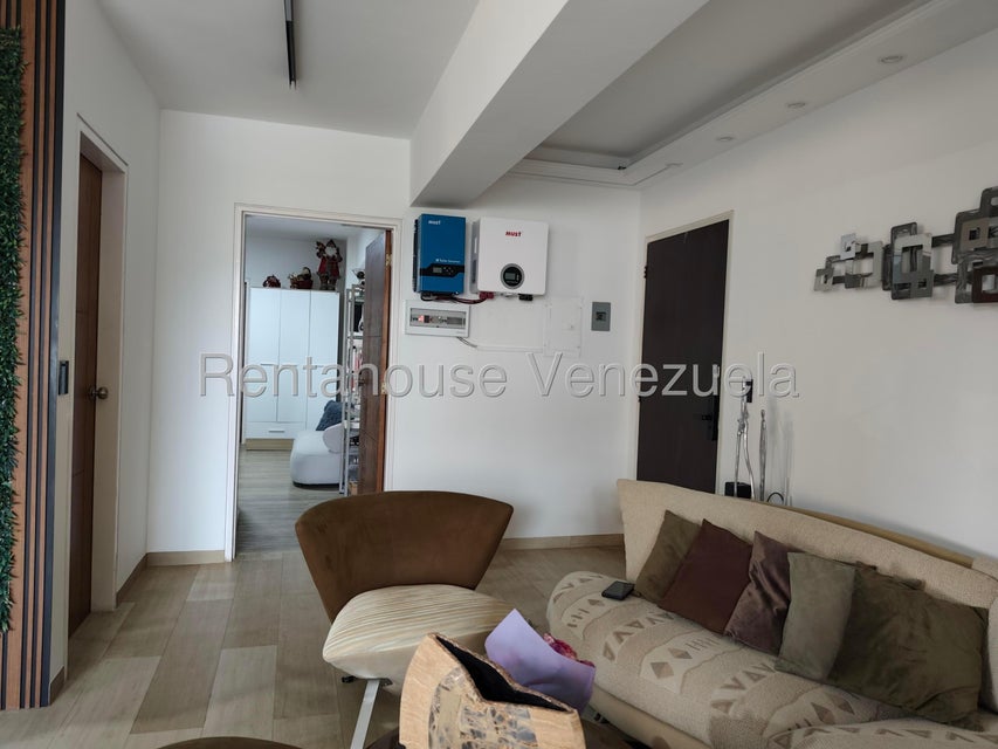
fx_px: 663
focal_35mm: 23
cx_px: 499
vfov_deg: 58.9
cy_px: 374
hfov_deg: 73.9
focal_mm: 6.19
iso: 800
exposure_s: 1/38.9
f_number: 1.65
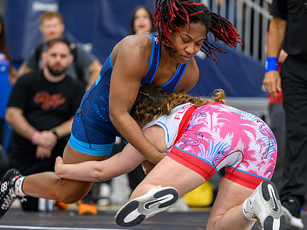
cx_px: 172
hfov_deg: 8.4
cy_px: 131
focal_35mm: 235
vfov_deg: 6.3
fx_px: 2084
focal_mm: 125
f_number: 2.8
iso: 3200
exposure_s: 1/800
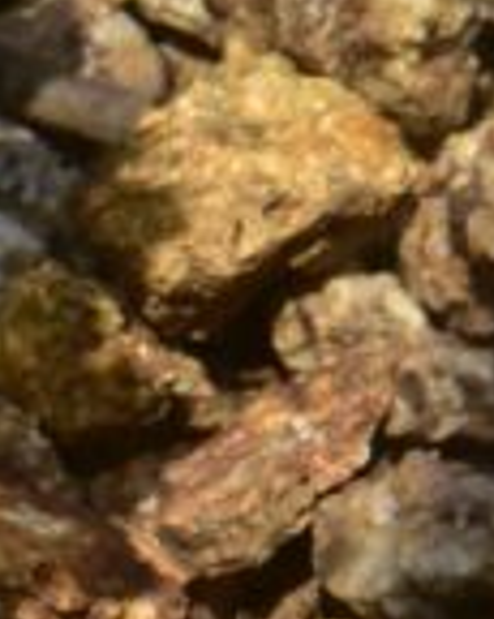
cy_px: 1292
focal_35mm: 609
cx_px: -1688
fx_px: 11142
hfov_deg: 2.5
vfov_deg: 3.2
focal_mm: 72
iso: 320
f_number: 25
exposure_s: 1/125
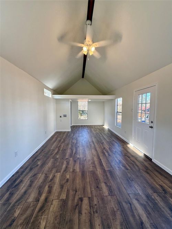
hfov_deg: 85.7
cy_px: 114
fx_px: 93
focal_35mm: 14
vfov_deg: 102.1
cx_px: 86
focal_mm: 2.22
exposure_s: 1/120
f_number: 2.2
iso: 100
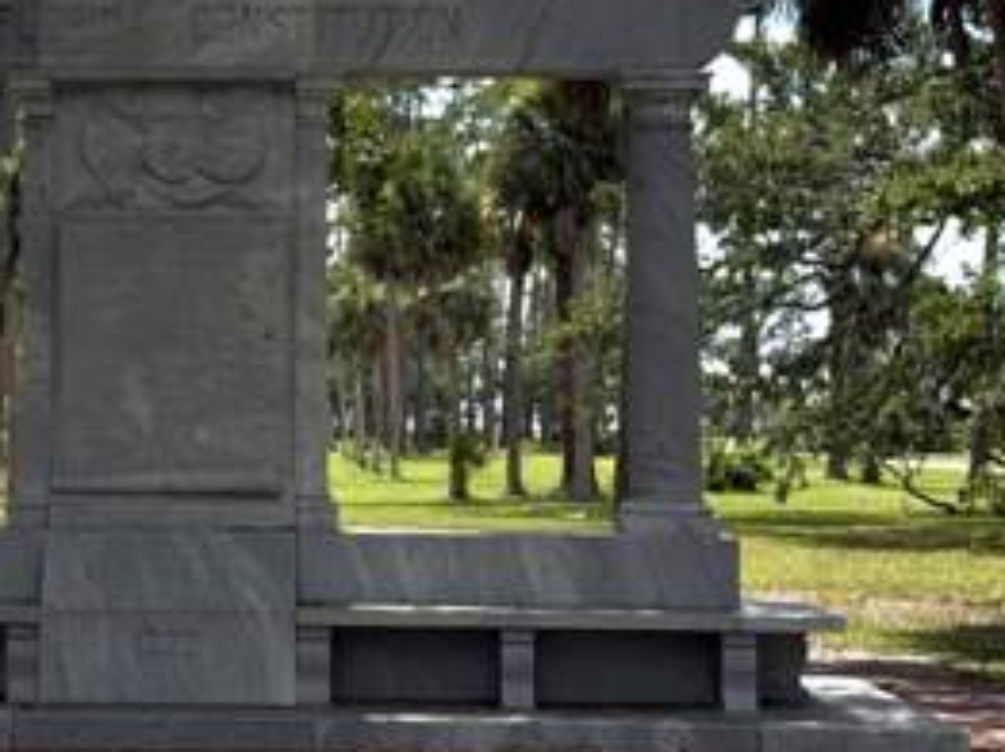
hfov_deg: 21.9
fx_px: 2553
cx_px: 173
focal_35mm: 88
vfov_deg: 16.7
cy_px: 224
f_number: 1.78
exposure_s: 1/5208
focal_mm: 6.76
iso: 64
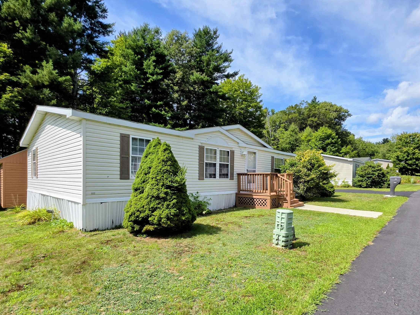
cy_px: 184
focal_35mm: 18
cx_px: 216
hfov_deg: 87.7
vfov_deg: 71.1
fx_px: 218
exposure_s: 1/1819
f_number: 1.9
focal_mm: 2.2
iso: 40
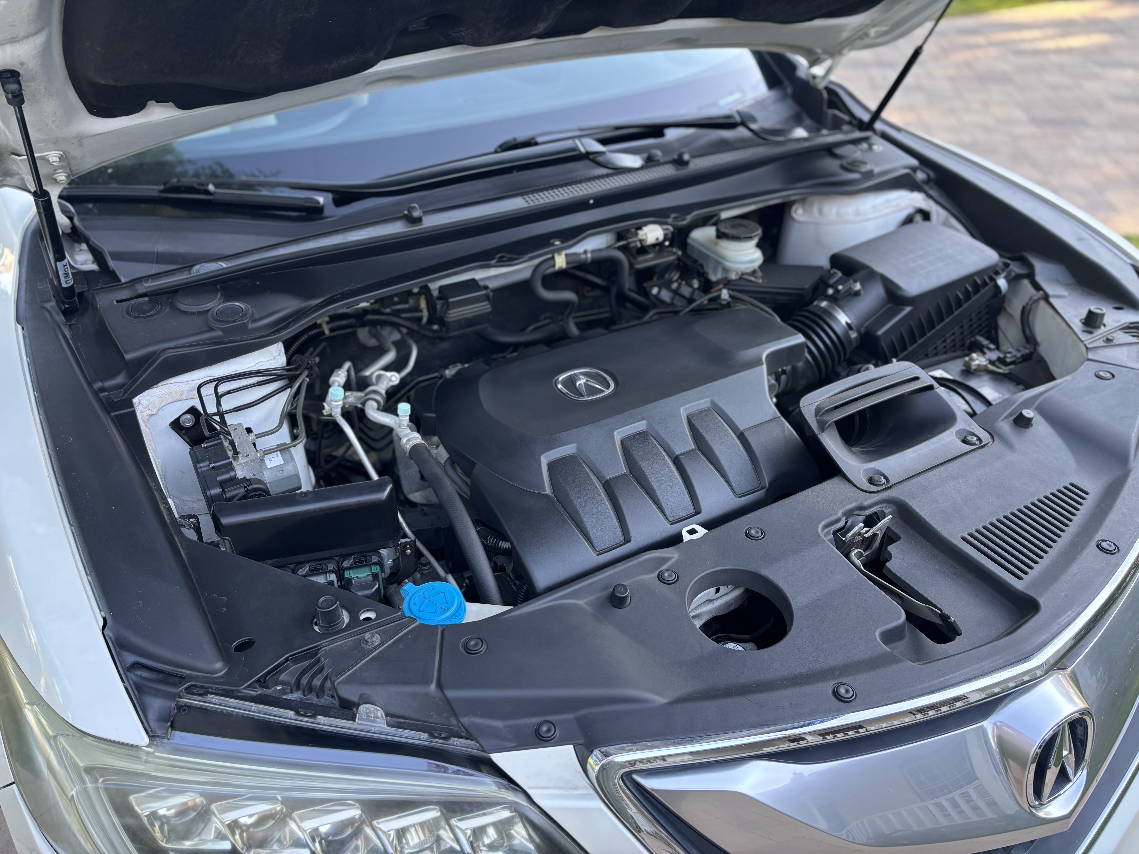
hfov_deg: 67.3
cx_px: 570
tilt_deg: -34.6
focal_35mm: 26
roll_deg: -0.3
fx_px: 856
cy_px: 427
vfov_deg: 53.1
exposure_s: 1/121
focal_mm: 5.96
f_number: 1.6
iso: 80
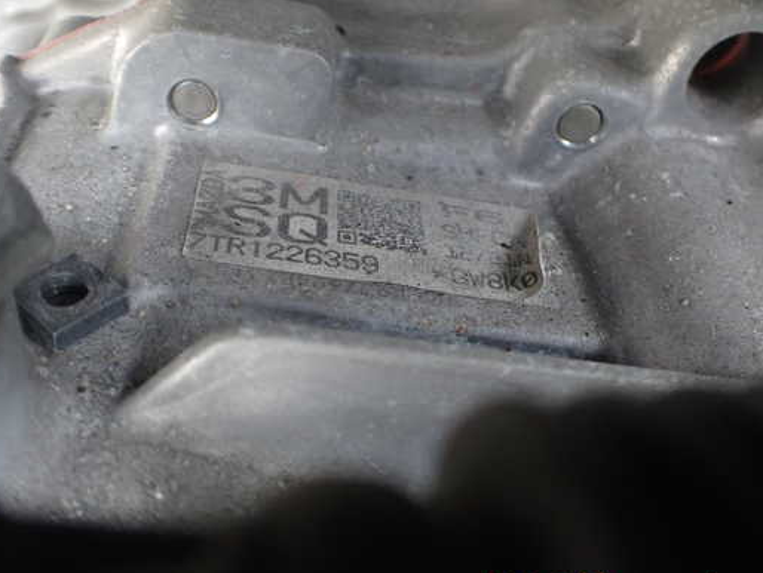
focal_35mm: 35
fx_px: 772
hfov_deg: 52.6
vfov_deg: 40.7
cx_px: 379
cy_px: 275
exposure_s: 1/125
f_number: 2.3
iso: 320
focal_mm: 5.4
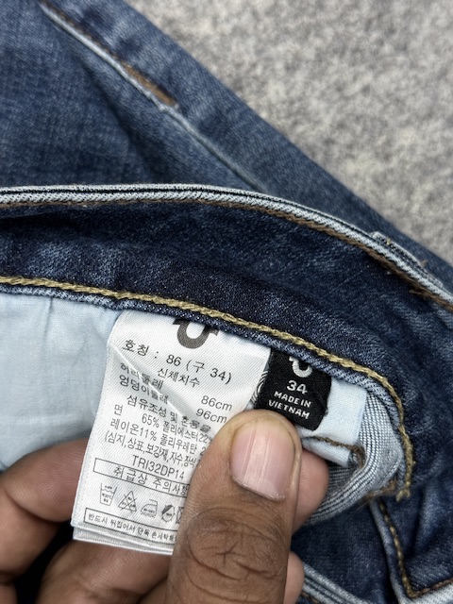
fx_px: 838
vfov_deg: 39.7
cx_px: 226
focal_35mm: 48
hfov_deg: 30.3
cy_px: 302
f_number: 1.78
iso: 64
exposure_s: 1/139
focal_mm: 6.76
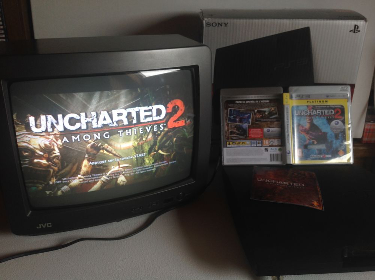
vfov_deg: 40.6
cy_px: 140
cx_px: 188
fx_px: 379
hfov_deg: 52.7
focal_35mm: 35
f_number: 2.4
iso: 50
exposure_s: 1/24
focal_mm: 4.28
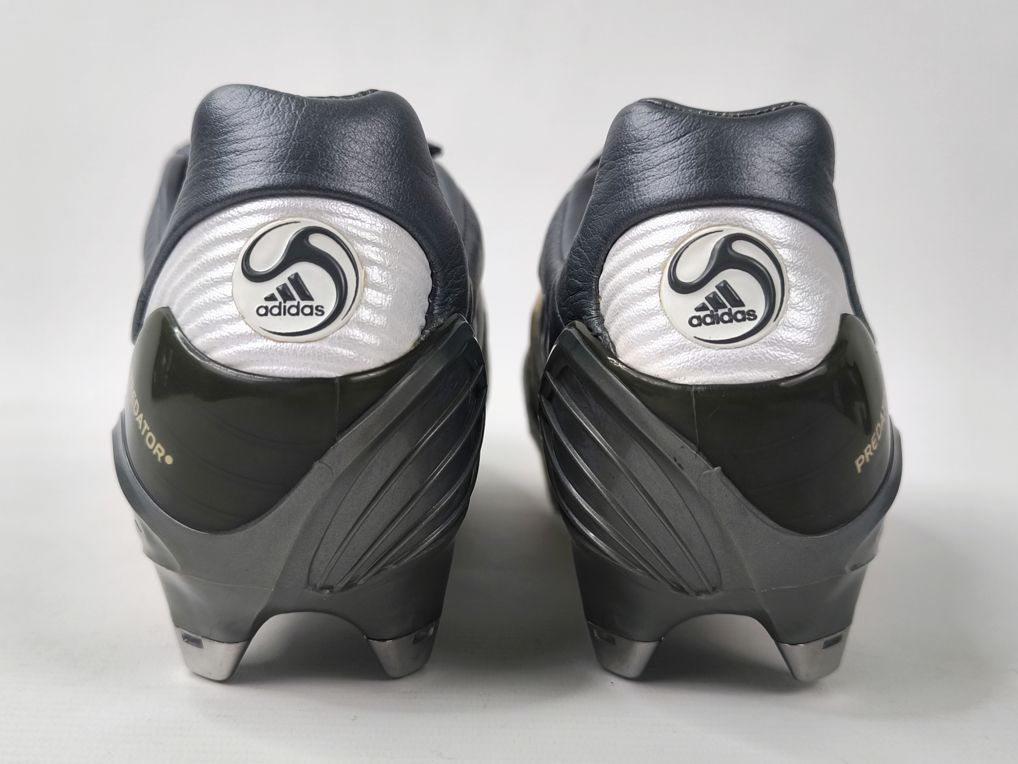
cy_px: 382
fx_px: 706
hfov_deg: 71.6
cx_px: 509
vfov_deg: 56.8
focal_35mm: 24
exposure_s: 1/100
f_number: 1.9
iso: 50
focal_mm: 6.92
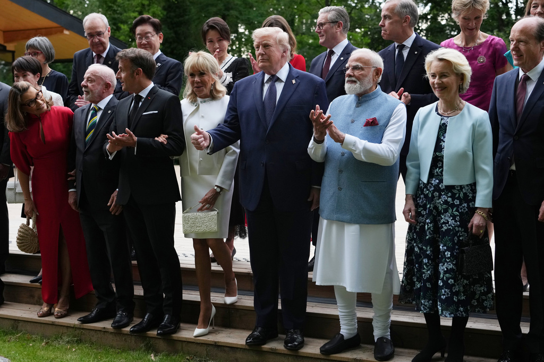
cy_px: 181
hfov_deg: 39.6
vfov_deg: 27.0
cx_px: 272
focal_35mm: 50
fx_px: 755
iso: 1600
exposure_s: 1/640
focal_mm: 50
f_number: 4
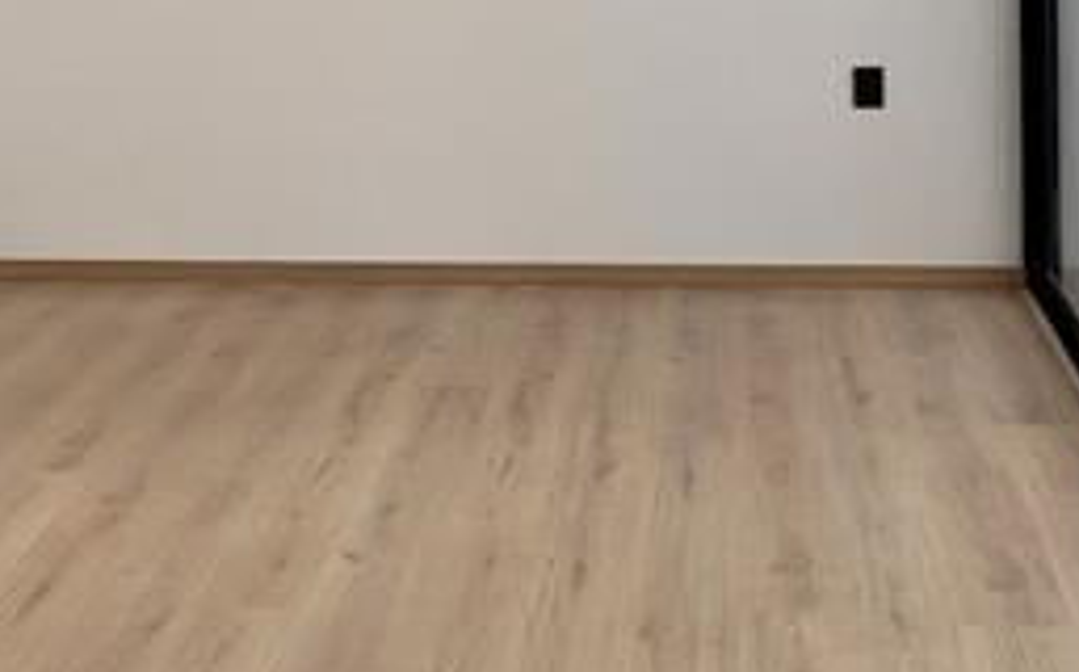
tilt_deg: +0.8
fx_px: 1616
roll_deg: +0.0
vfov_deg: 20.9
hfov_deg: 36.8
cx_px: 655
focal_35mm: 55
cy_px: -248
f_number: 1.8
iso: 32
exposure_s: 1/431
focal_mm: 1.57
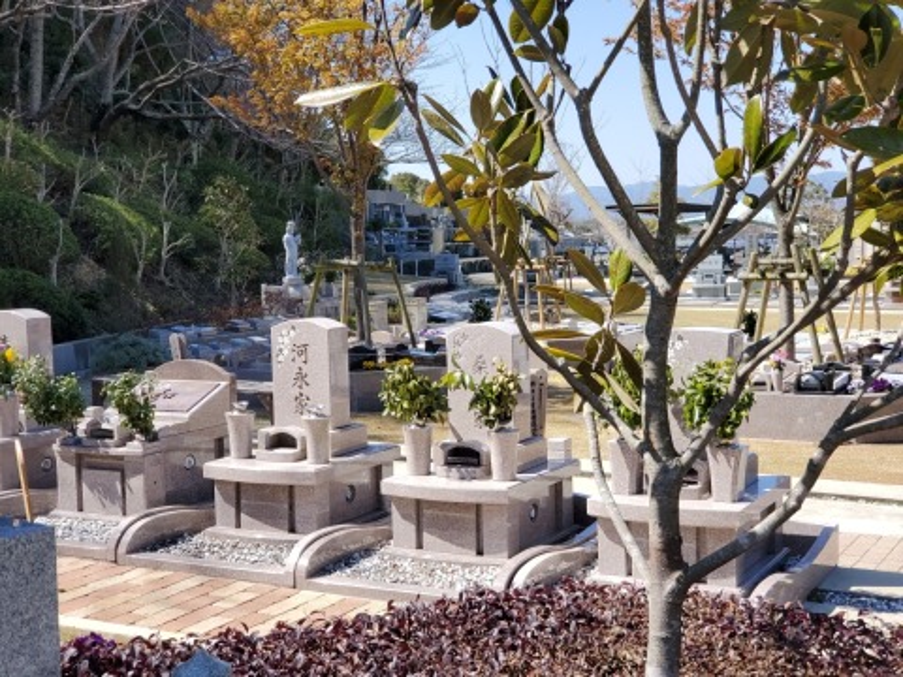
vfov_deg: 28.0
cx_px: 452
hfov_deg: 36.8
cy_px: 338
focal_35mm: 52
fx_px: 1356
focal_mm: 6
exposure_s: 1/460
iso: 50
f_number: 2.4
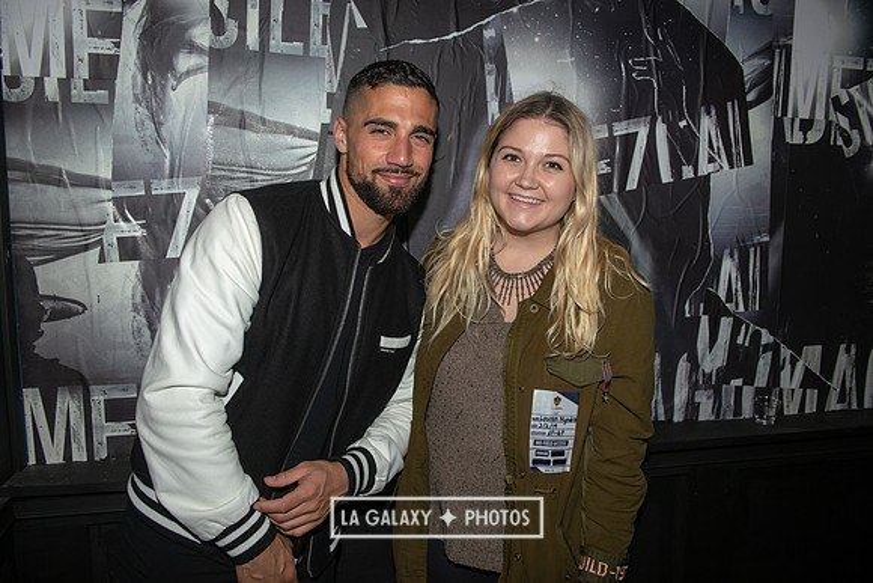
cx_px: 436
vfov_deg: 48.0
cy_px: 292
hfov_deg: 67.4
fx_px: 655
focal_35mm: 27
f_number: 5
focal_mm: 27
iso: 320
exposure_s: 1/160
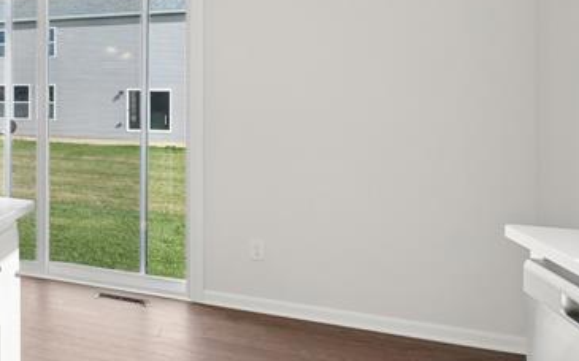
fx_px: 631
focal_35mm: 40
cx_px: -216
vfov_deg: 31.4
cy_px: 93
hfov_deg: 32.7
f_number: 9
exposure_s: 1/2
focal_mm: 14
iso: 64
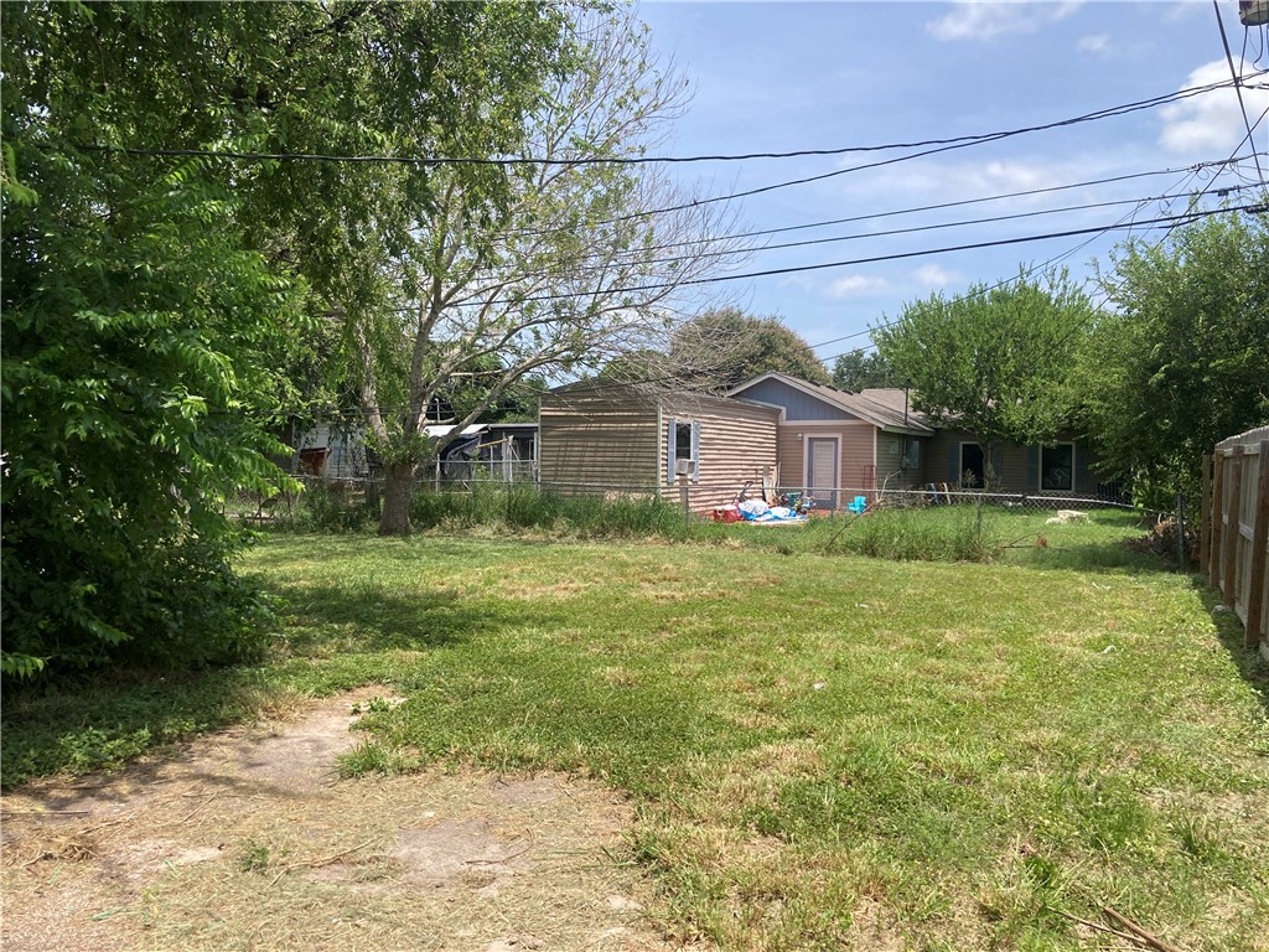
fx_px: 1026
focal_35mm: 28
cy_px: 476
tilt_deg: +0.8
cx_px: 634
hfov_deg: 63.4
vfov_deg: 49.7
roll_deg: -0.3
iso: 20
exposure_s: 1/1548
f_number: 1.8
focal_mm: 3.99
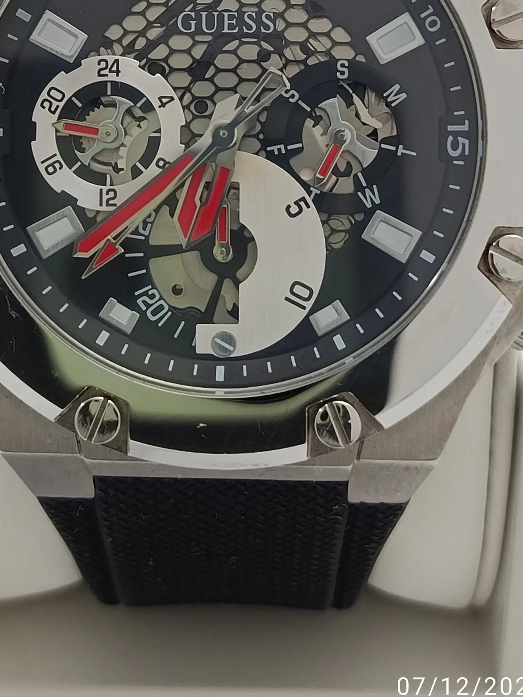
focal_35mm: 85
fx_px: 1712
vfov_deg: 22.6
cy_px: 117
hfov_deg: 17.3
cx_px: 202
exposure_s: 1/100
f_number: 1.7
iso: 609
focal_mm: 5.24
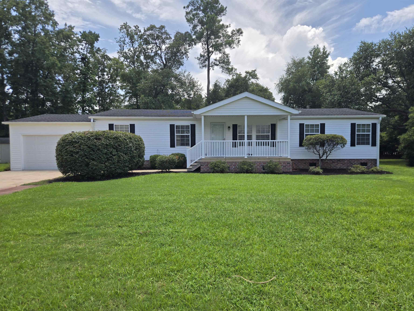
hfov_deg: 73.9
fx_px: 275
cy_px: 156
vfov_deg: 58.9
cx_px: 207
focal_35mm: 23
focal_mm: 5.4
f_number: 1.8
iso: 25
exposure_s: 1/1384
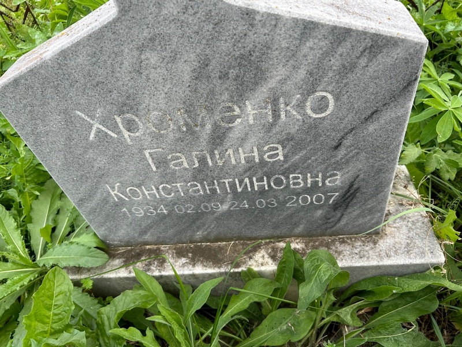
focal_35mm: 26
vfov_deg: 53.1
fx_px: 347
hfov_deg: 67.3
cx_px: 231
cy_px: 174
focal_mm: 5.7
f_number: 1.5
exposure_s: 1/466
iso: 50
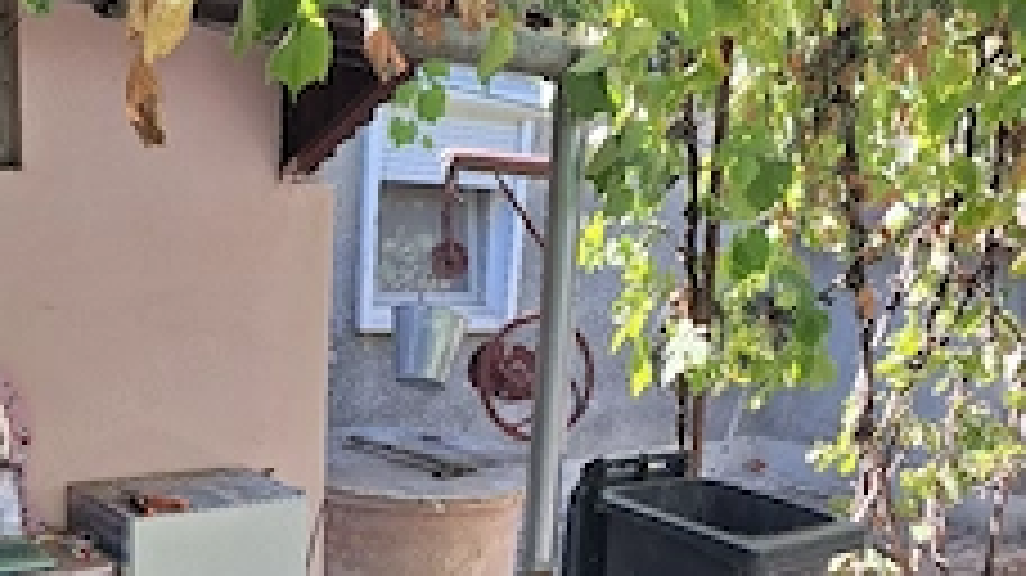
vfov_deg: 26.4
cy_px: 490
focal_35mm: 44
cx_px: 513
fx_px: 1196
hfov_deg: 46.4
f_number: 1.8
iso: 40
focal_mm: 5.54
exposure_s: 1/256
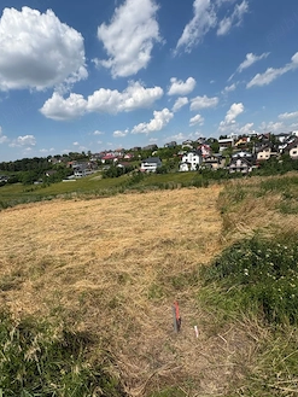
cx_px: 140
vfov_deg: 90.7
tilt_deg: -17.6
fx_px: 195
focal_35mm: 17
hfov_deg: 74.7
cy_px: 217
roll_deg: +4.6
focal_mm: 2.22
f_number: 2.2
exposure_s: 1/2494
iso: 50
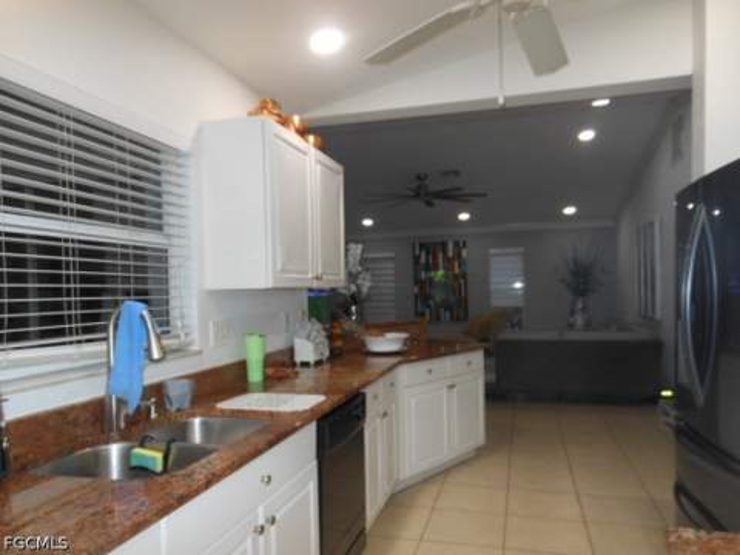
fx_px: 534
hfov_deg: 69.4
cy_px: 278
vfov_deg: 54.9
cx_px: 370
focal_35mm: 25
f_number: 3.2
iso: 200
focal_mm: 4.5
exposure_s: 1/25
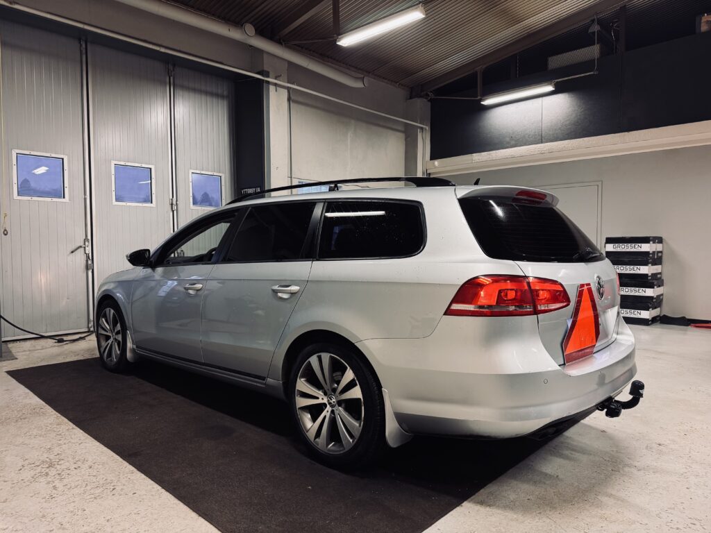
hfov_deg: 71.6
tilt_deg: -2.1
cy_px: 266
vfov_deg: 56.8
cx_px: 356
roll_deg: +0.7
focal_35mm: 24
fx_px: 493
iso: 250
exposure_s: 1/50
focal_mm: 6.76
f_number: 1.78
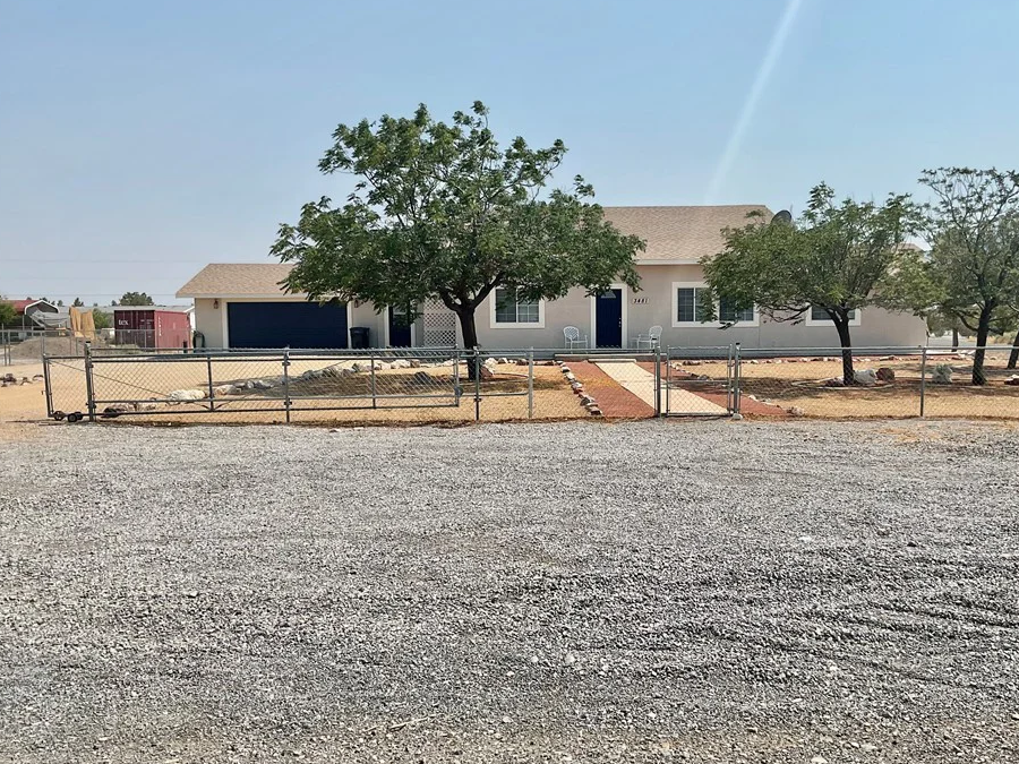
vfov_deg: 42.9
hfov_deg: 55.2
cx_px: 563
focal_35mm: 33
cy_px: 390
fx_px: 971
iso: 16
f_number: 1.8
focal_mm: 3
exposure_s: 1/3788
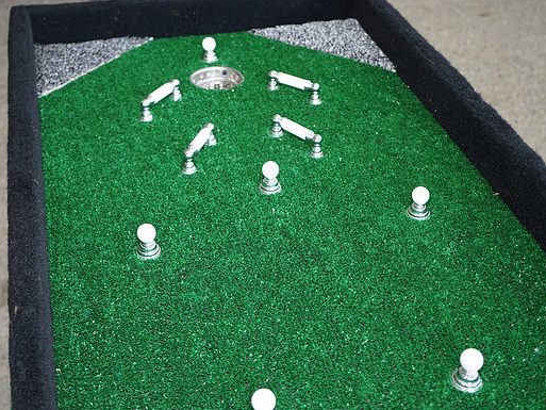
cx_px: 265
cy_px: 205
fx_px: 789
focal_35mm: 50
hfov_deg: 38.2
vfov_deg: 29.1
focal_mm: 46
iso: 400
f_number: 5.6
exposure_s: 1/80
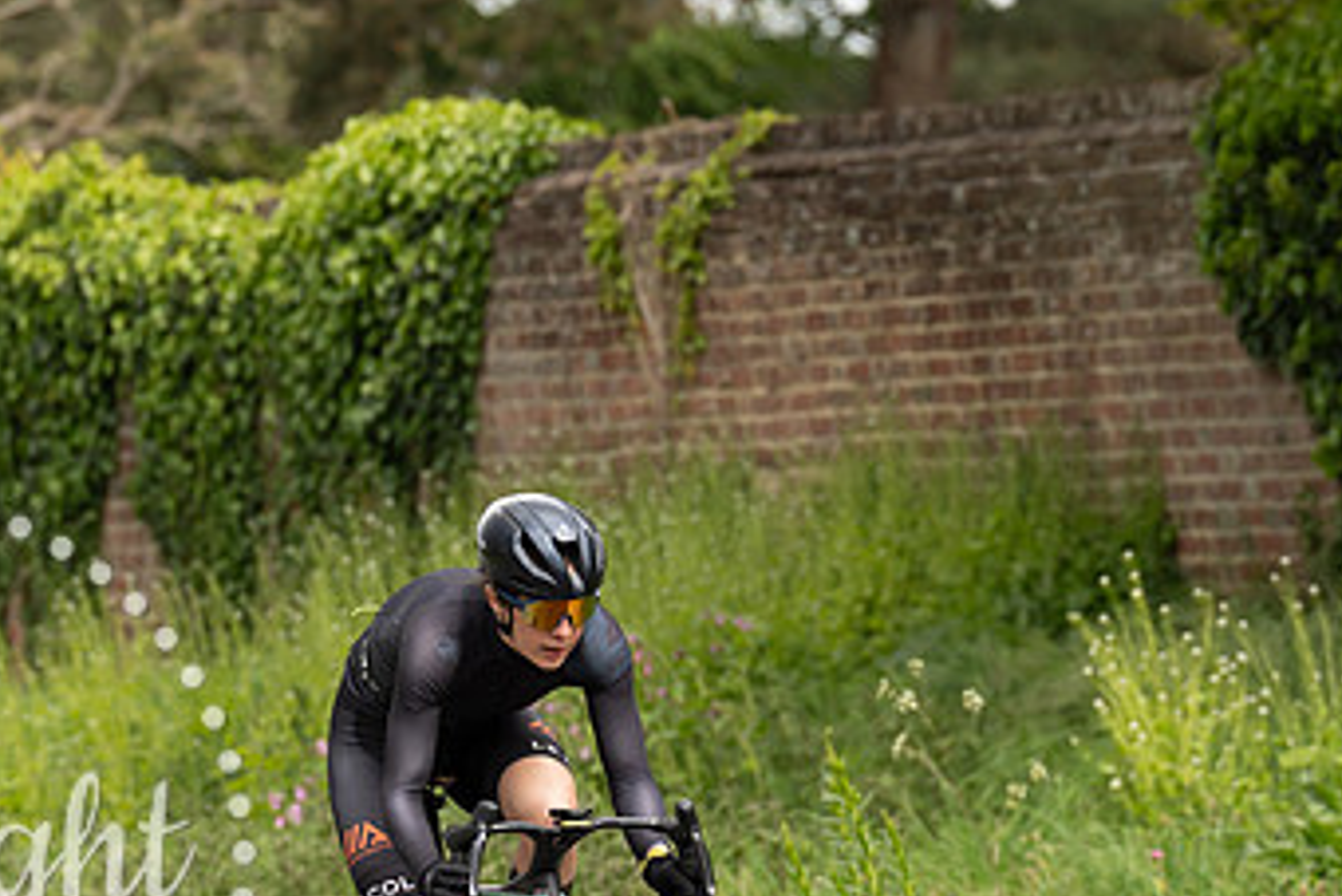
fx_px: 17714
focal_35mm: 475
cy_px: 593
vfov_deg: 2.9
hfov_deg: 4.3
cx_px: 489
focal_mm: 200
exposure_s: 1/1000
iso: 500
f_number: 4.5
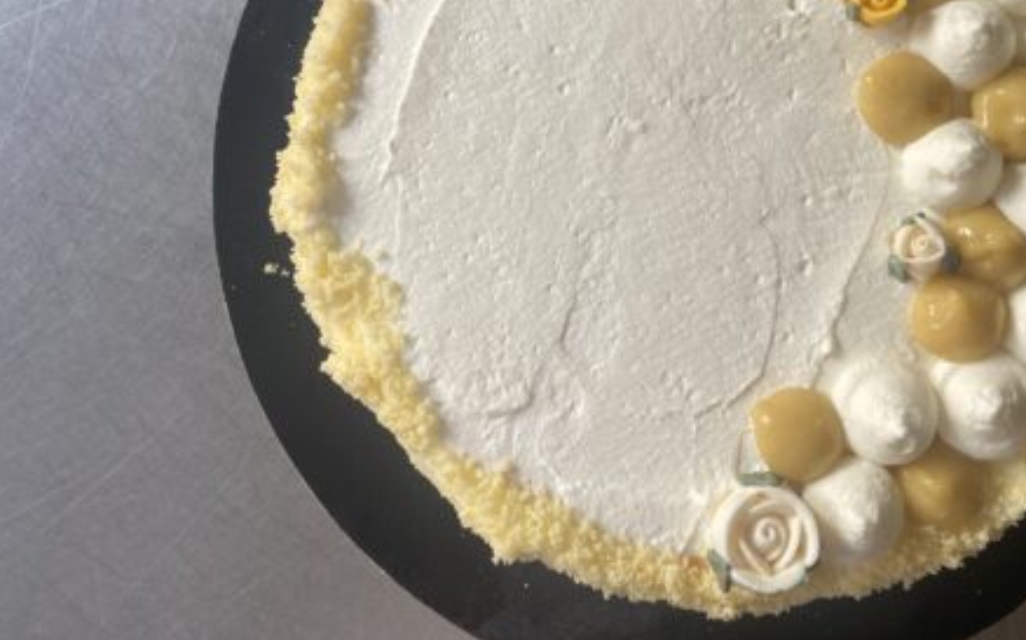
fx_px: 1173
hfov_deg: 46.7
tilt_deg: -86.0
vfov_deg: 30.0
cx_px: 657
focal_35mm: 42
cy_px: 157
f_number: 1.8
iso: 50
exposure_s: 1/121
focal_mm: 4.25
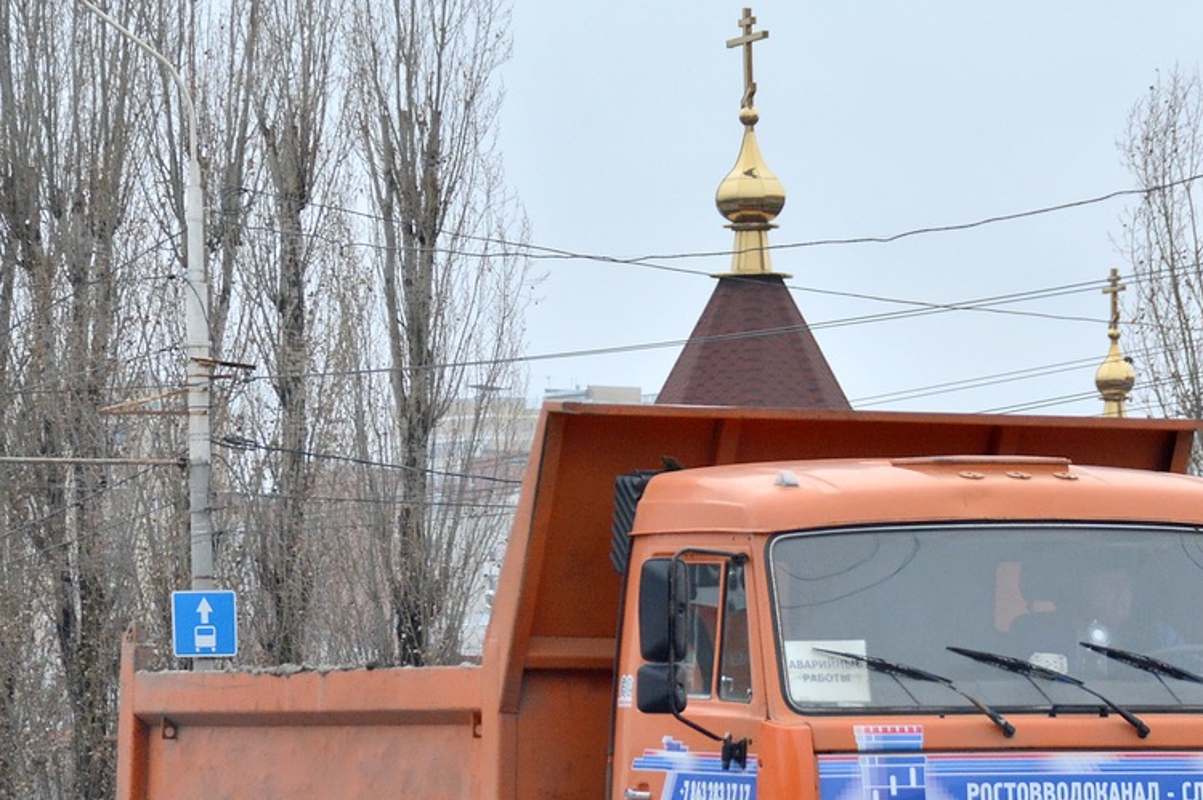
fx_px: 7213
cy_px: 631
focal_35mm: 216
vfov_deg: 6.3
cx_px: 865
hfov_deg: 9.5
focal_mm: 90
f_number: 5.3
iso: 800
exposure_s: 1/800
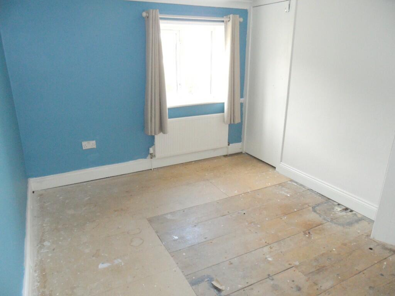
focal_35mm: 24
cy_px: 148
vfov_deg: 56.8
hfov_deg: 71.6
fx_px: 274
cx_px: 198
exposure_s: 1/30
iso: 200
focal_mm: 3.9
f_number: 3.2
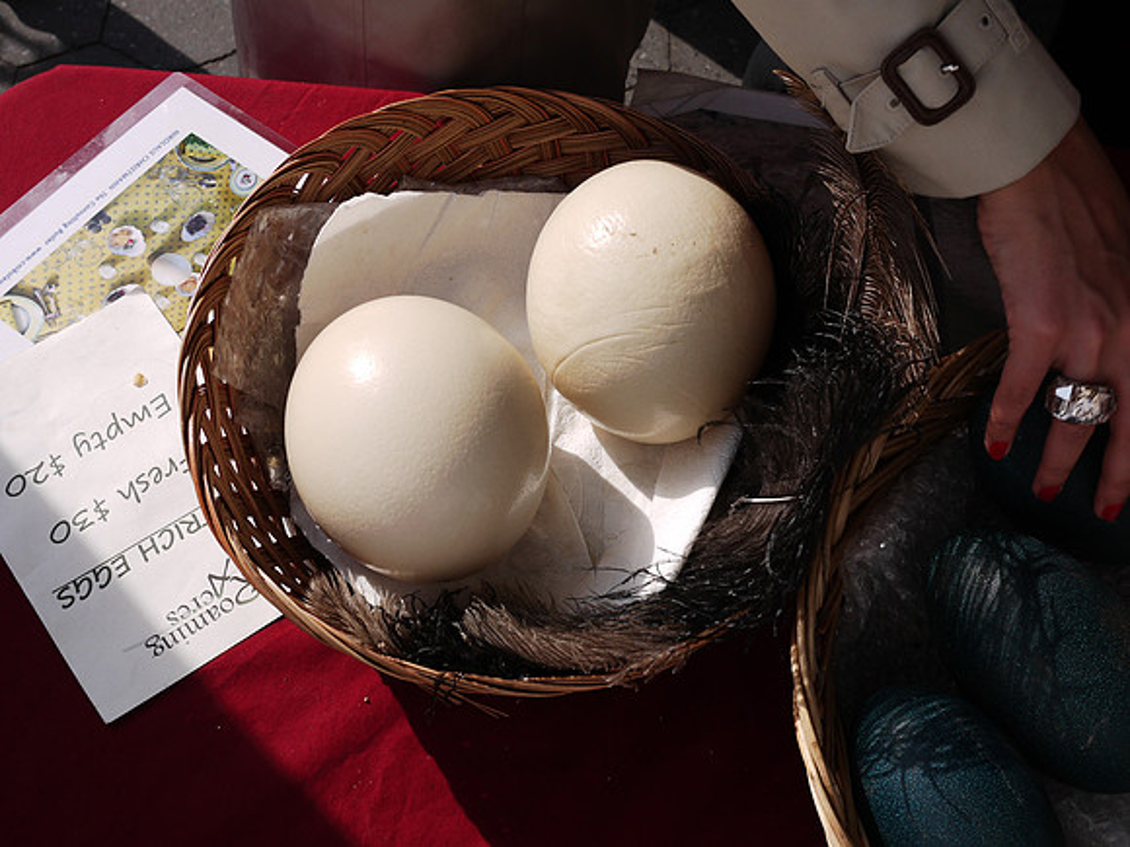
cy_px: 424
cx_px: 565
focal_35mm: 40
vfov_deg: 36.0
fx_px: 1306
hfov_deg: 46.8
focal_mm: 20
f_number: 7.1
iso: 100
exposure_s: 1/400
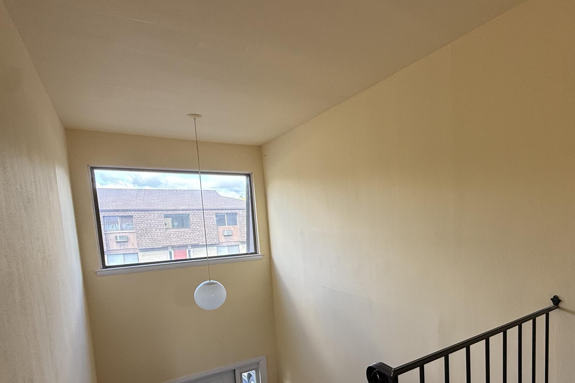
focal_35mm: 22
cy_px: 252
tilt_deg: -5.7
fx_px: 351
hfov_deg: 75.8
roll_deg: +1.9
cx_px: 389
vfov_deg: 56.1
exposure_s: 1/99
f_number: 2.2
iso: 125
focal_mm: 2.22
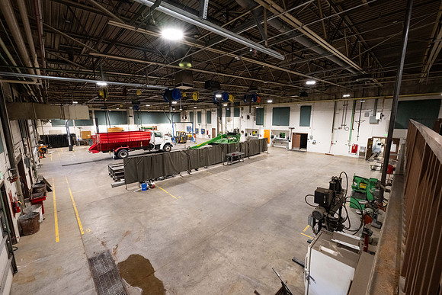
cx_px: 221
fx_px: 184
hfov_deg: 100.4
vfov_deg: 77.4
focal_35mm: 15
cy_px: 148
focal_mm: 15
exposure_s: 1/30
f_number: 11
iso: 4000
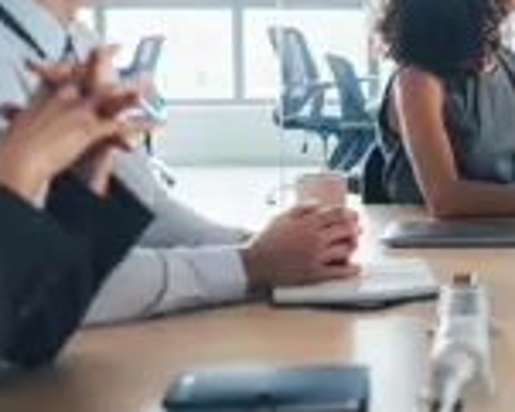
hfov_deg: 18.0
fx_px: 1525
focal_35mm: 100
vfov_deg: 15.4
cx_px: 651
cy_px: 131
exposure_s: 1/250
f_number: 2.5
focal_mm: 35
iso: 1600
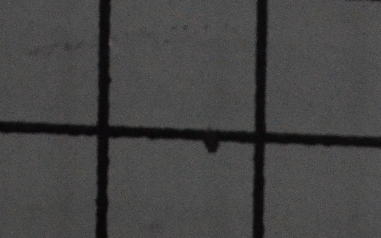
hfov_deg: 11.5
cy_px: 468
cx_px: 457
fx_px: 1859
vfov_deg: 7.1
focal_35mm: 179
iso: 6400
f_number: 9
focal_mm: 30
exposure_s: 1/320
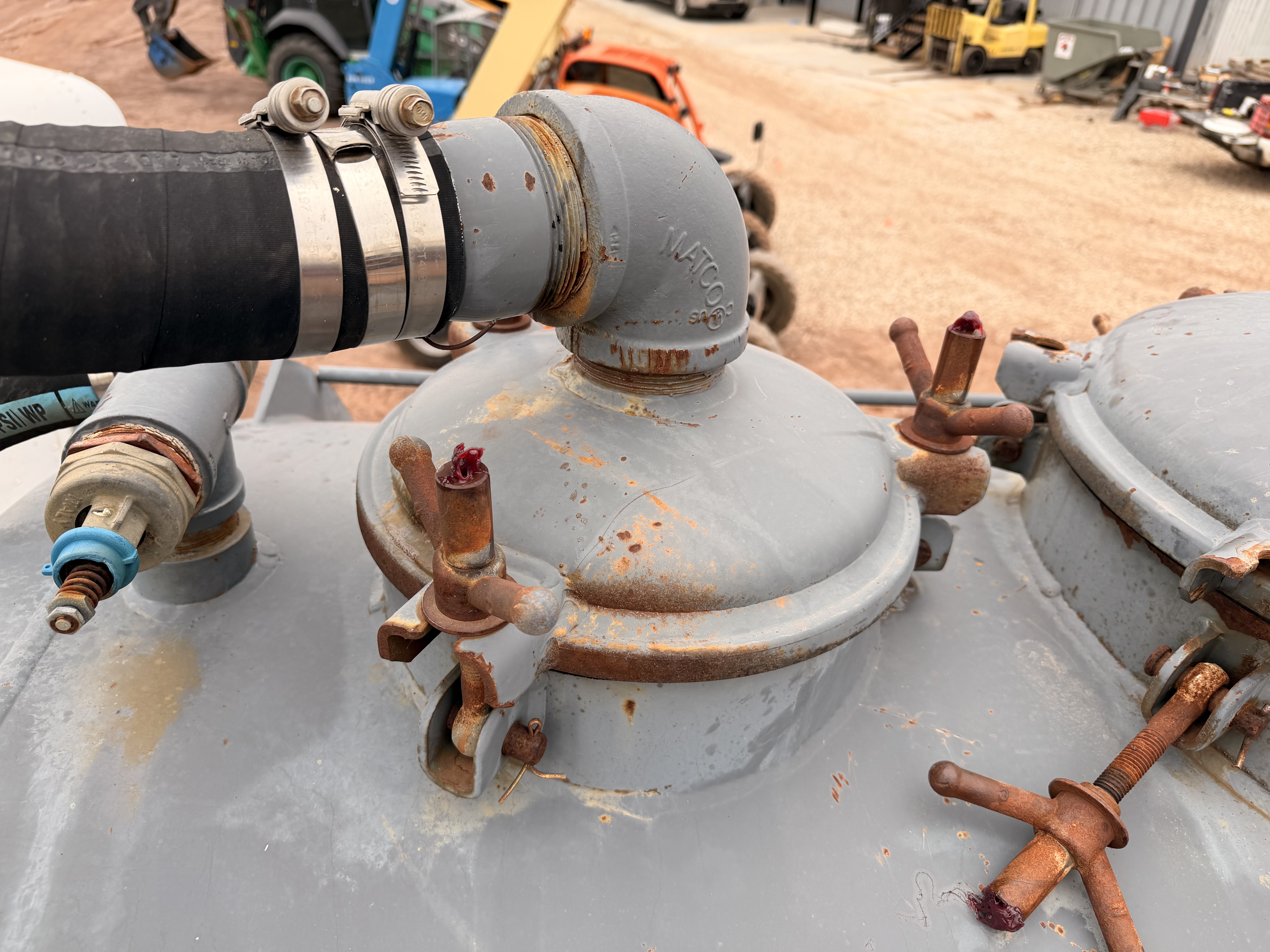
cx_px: 635
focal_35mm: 24
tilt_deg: -33.8
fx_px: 881
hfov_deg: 71.6
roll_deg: -1.9
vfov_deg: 56.8
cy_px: 476
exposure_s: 1/261
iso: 64
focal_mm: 6.76
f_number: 1.78
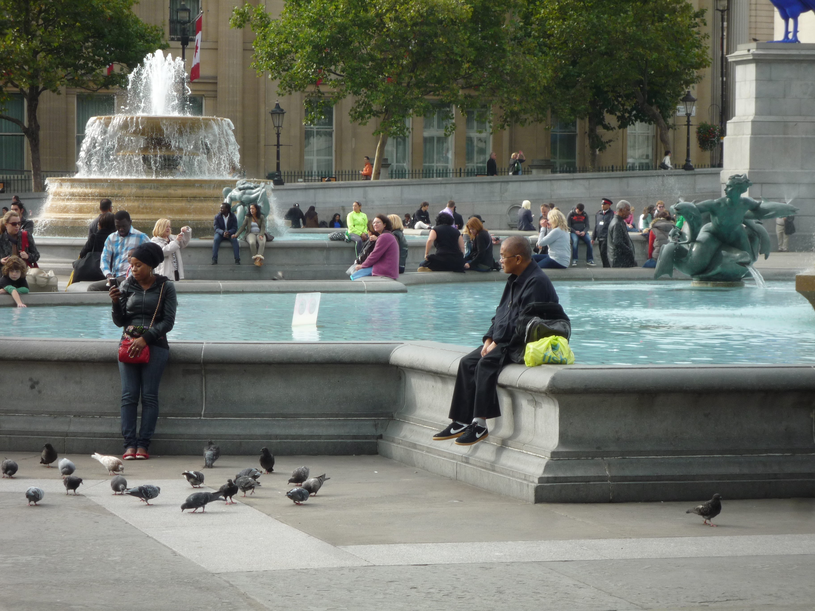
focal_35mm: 125
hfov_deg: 15.8
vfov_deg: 11.9
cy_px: 306
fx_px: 2943
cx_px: 408
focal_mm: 22
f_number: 5.9
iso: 100
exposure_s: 1/160
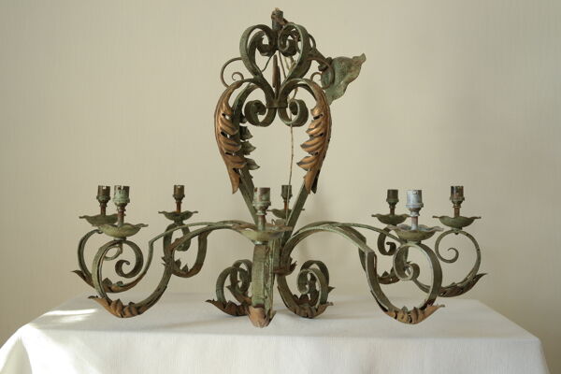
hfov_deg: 37.5
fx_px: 826
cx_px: 280
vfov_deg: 25.5
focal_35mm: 53
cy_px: 187
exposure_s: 1/40
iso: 800
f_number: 5.6
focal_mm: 35
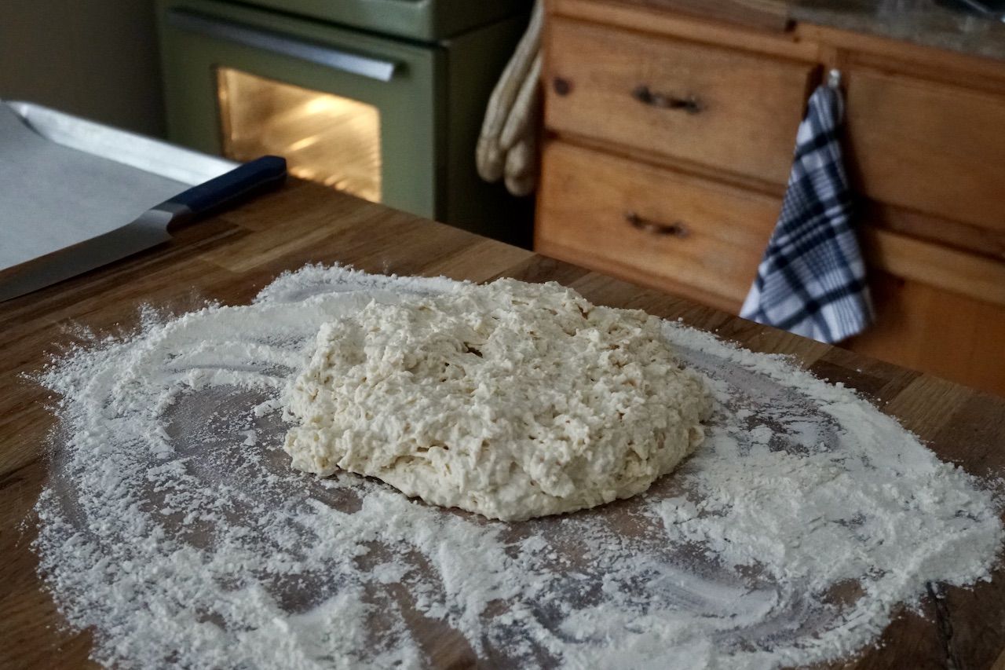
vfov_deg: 41.7
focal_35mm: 32
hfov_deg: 59.5
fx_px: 879
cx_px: 502
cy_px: 335
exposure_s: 1/160
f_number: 4
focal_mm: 21
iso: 2000
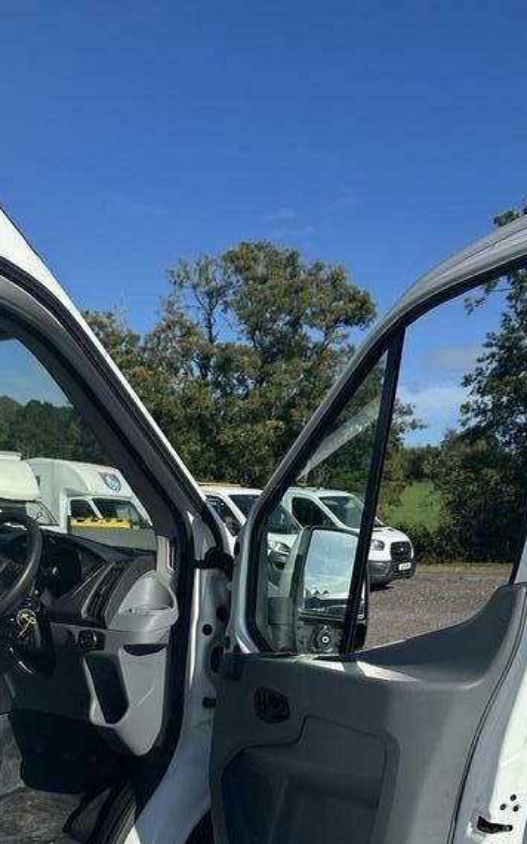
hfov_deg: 31.6
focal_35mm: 40
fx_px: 920
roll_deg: +0.2
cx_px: 155
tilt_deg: -7.6
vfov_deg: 47.3
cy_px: 640
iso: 80
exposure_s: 1/6623
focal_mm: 6.86
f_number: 1.78
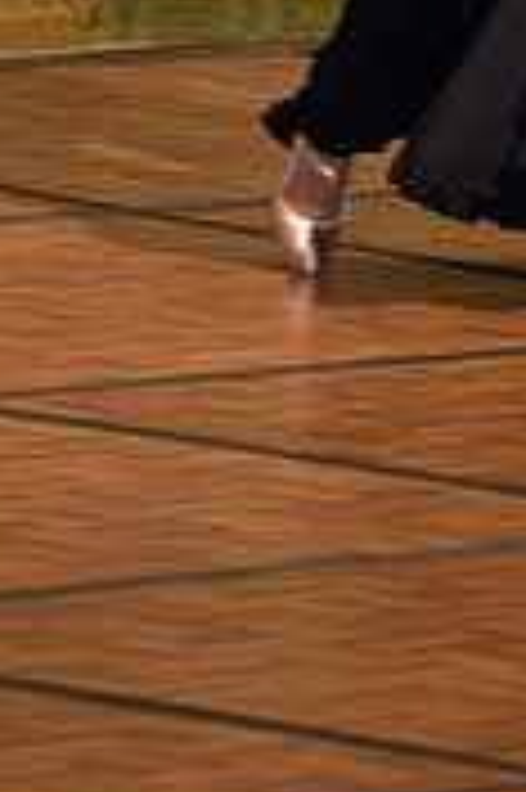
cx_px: 717
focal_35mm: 658
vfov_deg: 3.1
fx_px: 14448
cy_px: -428
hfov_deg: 2.1
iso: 2000
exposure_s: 1/200
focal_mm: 200
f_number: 6.3
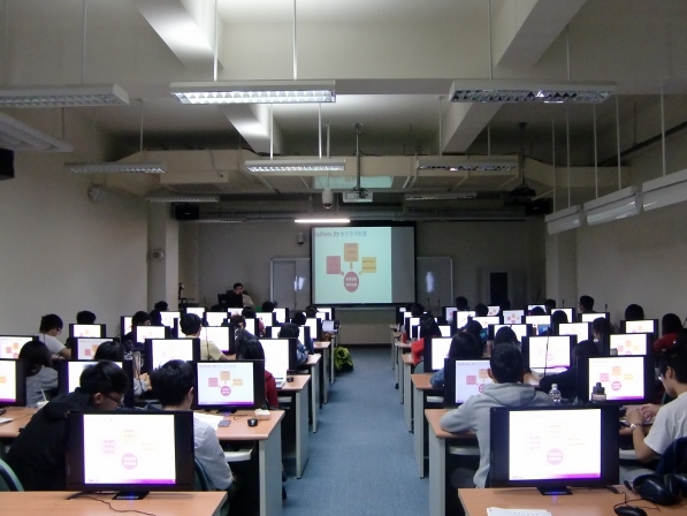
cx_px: 359
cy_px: 274
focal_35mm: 30
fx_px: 596
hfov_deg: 59.9
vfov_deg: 46.8
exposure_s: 1/50
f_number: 2.6
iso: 400
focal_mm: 4.9
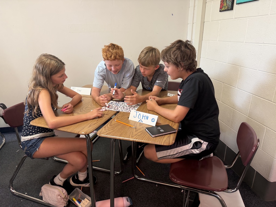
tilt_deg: -21.8
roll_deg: -2.0
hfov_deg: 71.6
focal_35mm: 24
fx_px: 191
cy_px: 104
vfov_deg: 56.8
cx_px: 138
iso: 160
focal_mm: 6.76
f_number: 1.78
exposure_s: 1/60
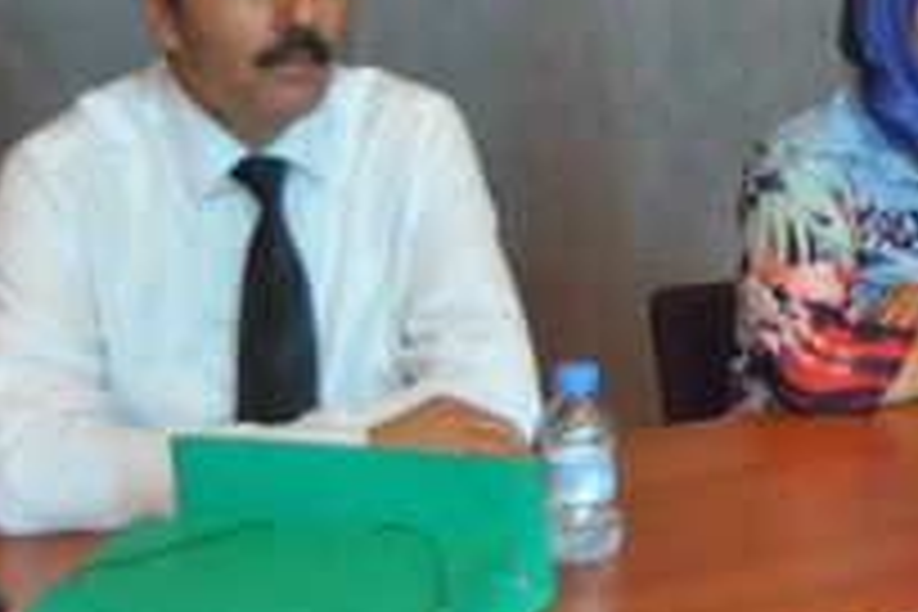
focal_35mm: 94
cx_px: 1138
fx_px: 2397
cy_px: 16
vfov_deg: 14.3
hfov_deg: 20.2
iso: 800
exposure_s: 1/60
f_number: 3.5
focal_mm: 20
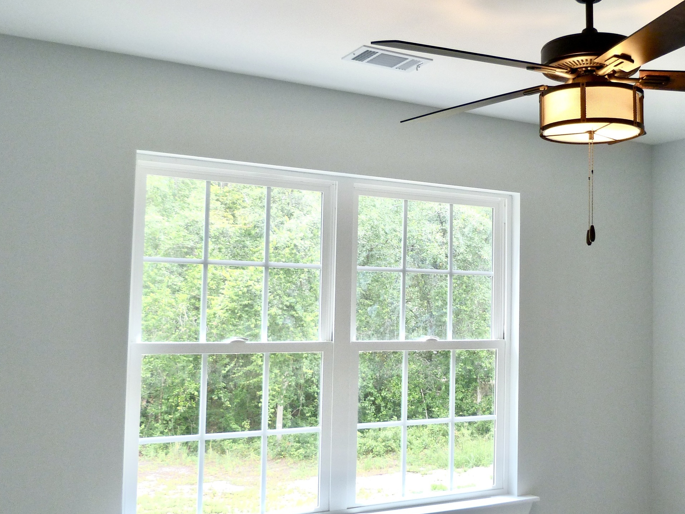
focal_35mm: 40
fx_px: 792
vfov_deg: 36.0
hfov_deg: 45.9
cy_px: 257
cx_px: 469
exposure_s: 1/60
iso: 125
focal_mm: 4.5
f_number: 2.8
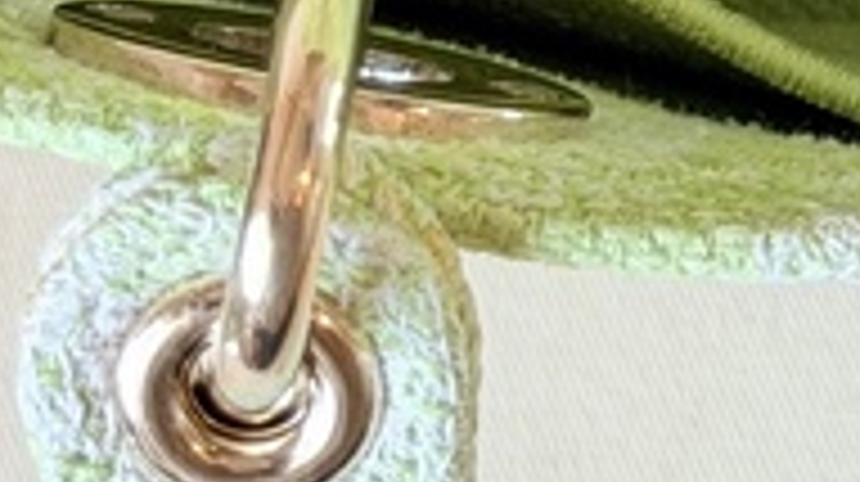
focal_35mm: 276
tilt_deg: -66.4
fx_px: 6288
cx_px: 1225
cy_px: -658
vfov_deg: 4.3
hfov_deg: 7.7
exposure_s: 1/50
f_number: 1.78
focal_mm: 6.76
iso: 64
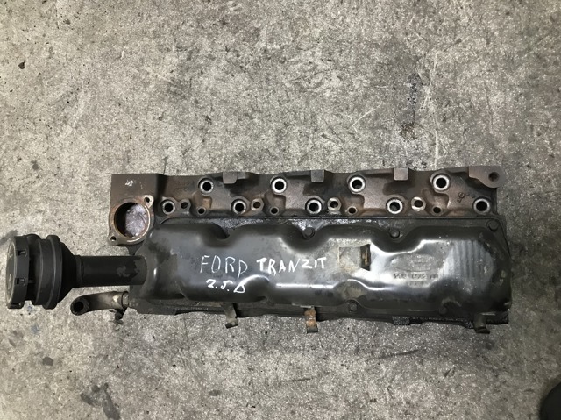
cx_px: 280
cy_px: 210
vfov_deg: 49.7
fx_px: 453
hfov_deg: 63.5
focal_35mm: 28
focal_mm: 3.99
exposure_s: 1/17
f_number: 1.8
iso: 80
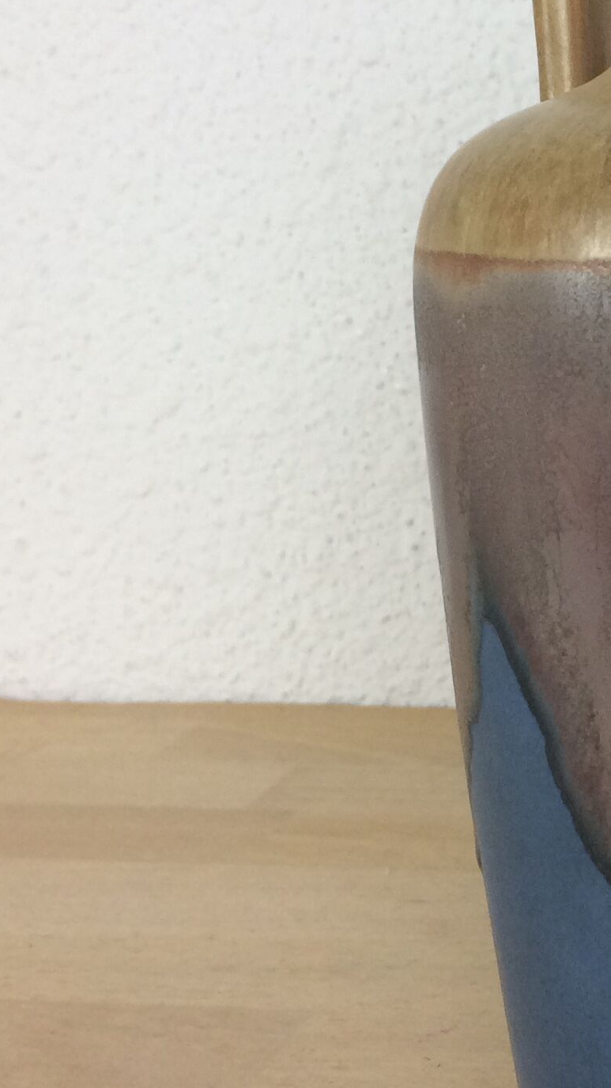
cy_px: 433
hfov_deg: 15.2
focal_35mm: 75
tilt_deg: -7.5
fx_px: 2161
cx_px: 825
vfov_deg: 28.2
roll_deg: +1.1
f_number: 2.2
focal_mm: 4.15
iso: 64
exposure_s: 1/100
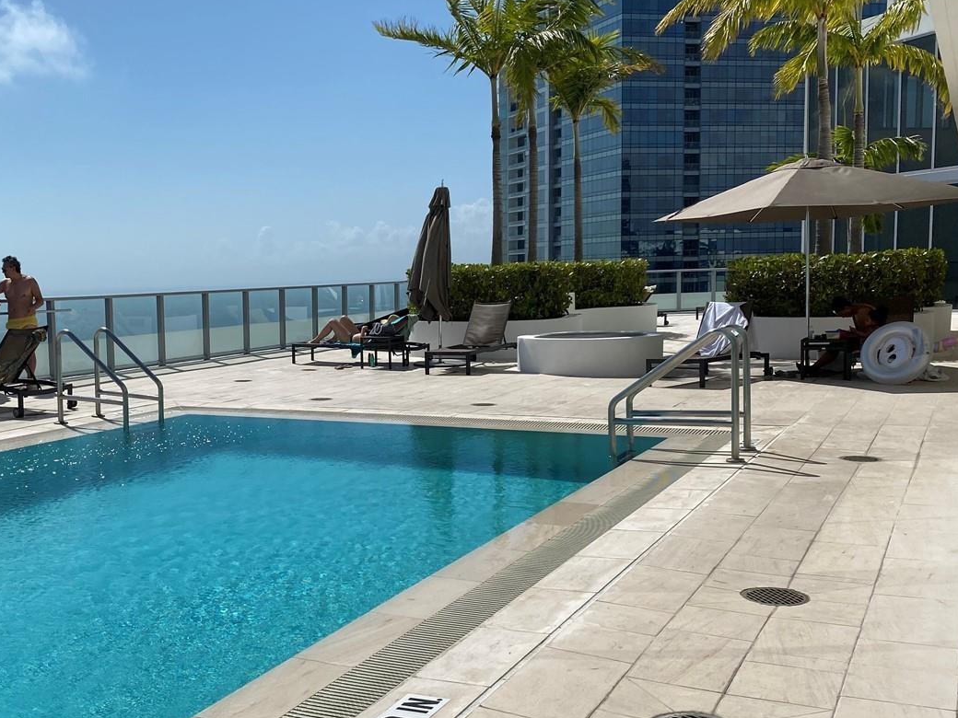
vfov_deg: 35.9
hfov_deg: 45.8
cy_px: 411
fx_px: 1107
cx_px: 289
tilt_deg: -6.8
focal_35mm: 40
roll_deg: +1.3
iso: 32
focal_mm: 4.25
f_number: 1.8
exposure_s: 1/9615
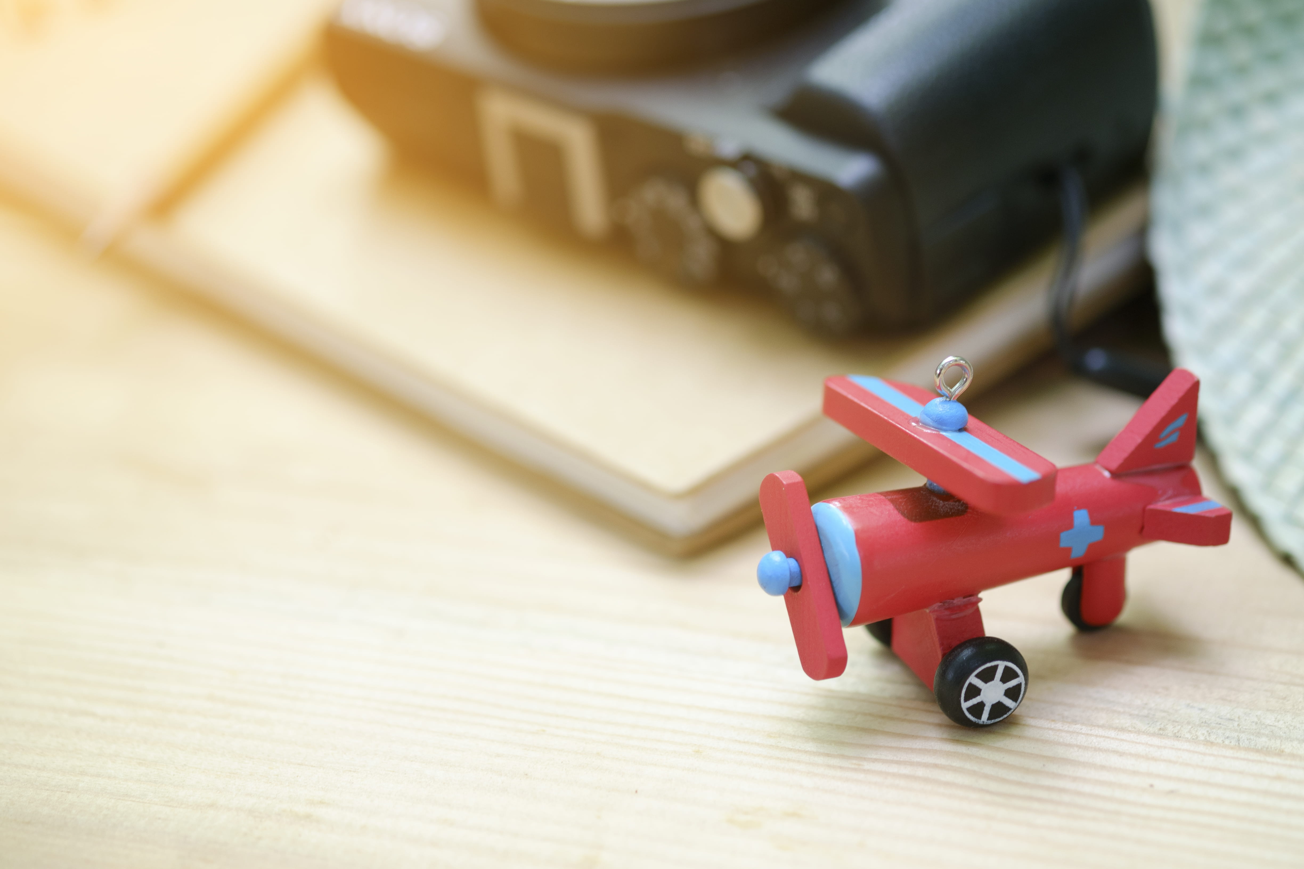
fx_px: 3260
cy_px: 434
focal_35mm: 90
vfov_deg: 15.2
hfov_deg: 22.6
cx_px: 652
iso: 400
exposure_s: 1/200
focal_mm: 60
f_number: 2.4
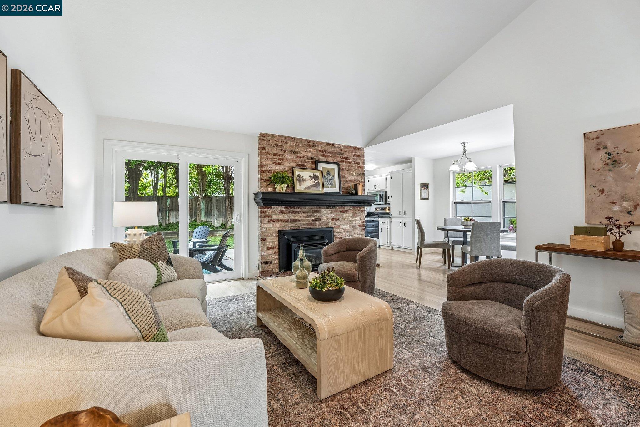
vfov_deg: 81.2
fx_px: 249
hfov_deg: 104.3
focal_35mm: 14
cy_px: 214
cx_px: 320
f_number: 8
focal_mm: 14
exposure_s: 1/25
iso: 640
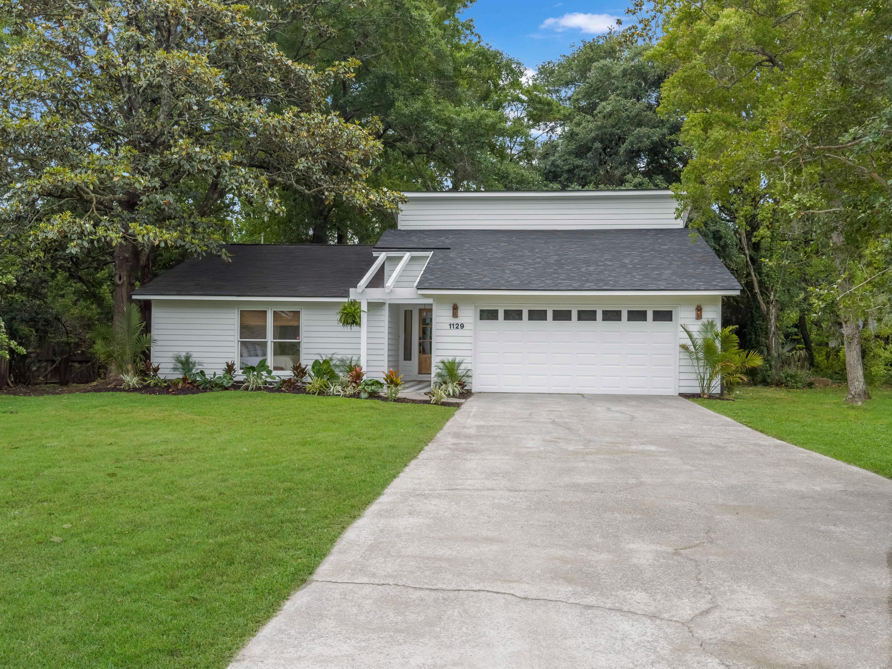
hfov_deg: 49.0
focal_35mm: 38
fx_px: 979
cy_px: 334
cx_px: 446
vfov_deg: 37.7
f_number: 1.8
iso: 80
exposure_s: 1/2200
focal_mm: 6.76
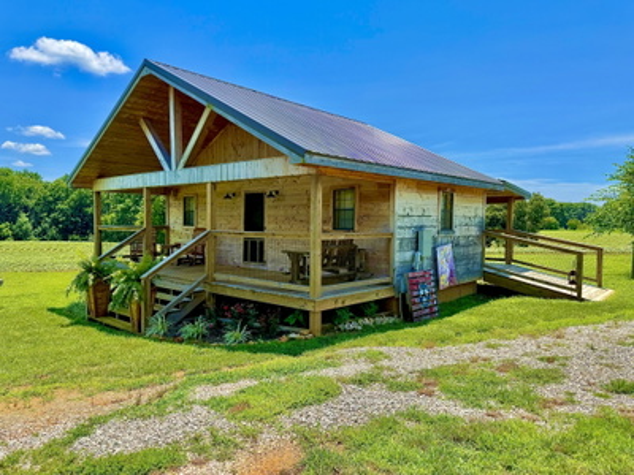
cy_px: 238
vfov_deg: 56.8
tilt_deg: -1.1
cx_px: 317
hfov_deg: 71.6
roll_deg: -1.0
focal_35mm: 24
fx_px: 440
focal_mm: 6.76
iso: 80
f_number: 1.78
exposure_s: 1/4167
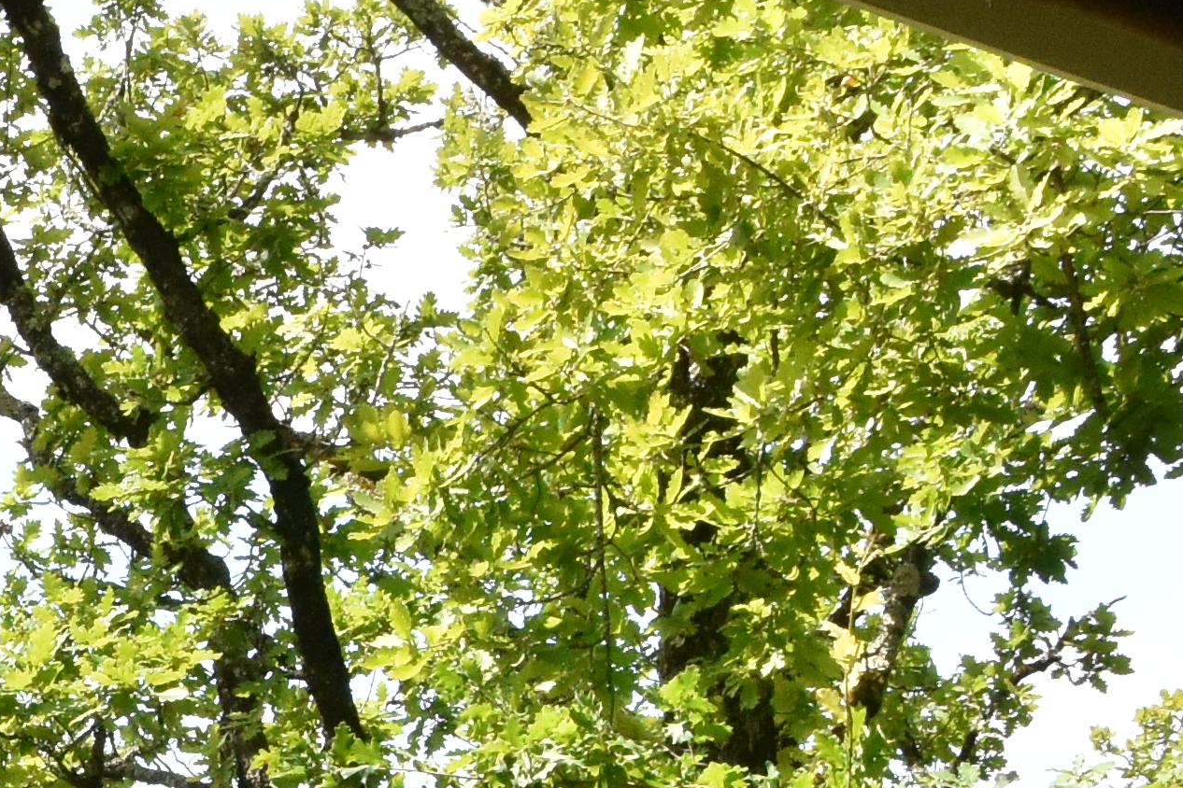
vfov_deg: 10.6
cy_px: 884
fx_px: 4206
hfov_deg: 15.5
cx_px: -180
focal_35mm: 128
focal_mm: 18
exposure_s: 1/640
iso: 1250
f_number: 13
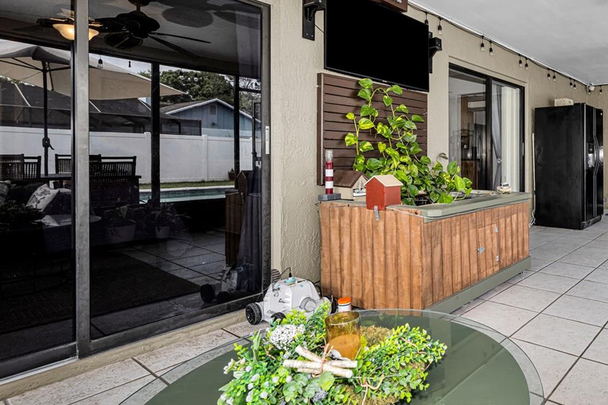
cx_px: 487
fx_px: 388
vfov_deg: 54.6
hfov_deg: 68.7
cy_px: 159
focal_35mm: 23
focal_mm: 14
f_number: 8
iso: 125
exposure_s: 1/100
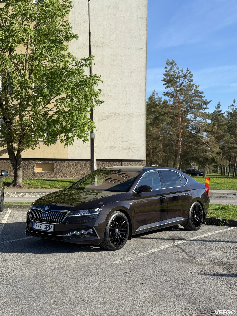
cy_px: 158
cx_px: 118
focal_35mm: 48
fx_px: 438
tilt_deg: +2.4
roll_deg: -0.9
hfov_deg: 30.3
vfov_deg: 39.7
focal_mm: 6.76
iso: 64
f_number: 1.78
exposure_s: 1/2976
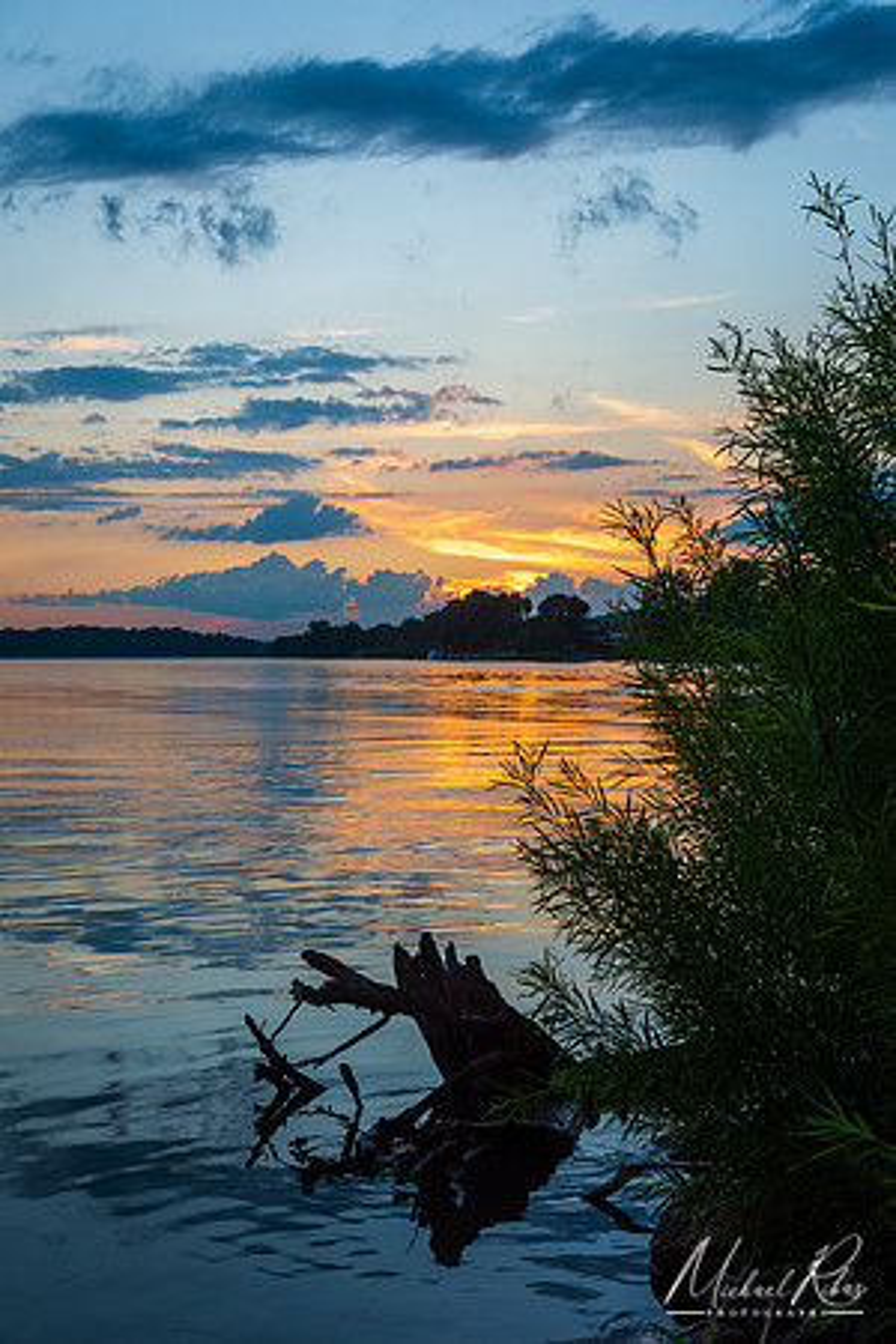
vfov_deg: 41.1
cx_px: 448
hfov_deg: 28.1
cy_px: 672
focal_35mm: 48
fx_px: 1792
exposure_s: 1/40
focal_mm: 48
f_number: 14
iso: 200
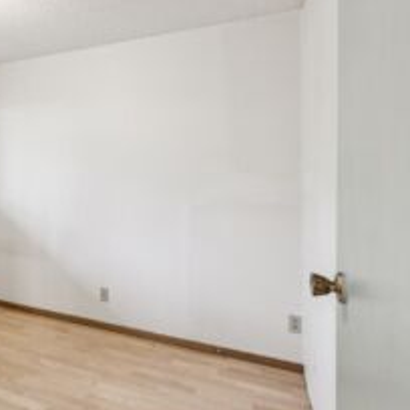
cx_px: 88
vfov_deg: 62.8
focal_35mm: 25
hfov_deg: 58.6
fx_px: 335
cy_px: 184
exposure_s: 1/2
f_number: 10
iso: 250
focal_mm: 10
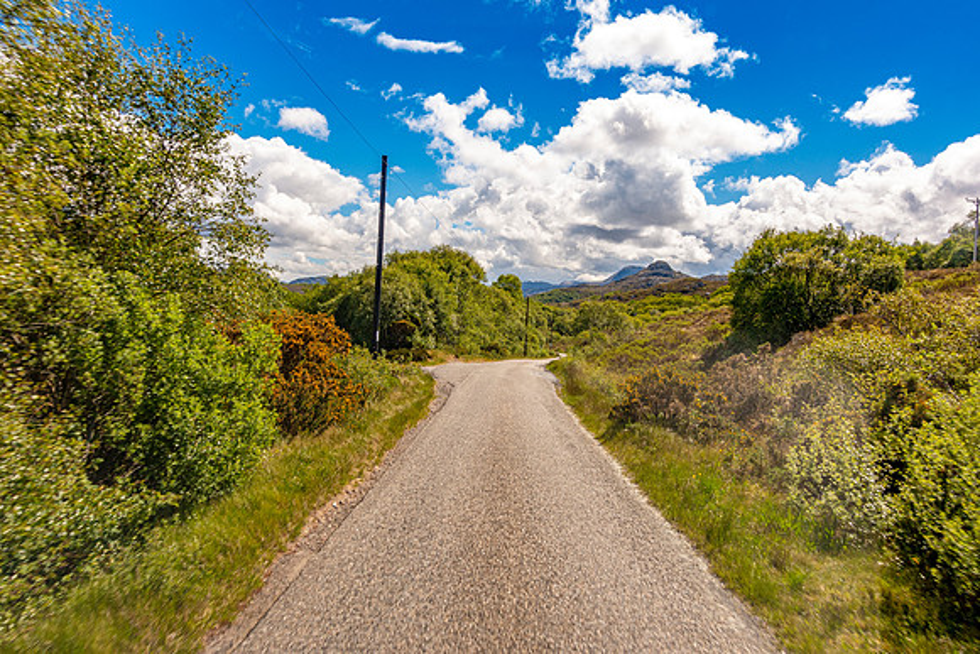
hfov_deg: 73.7
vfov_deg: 53.2
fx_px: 653
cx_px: 490
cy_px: 327
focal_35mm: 24
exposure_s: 1/320
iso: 125
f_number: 7.1
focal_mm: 8.8
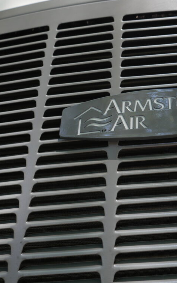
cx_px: 170
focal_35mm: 49
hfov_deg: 25.3
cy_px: 142
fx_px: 378
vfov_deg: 41.1
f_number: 4
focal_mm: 17
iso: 200
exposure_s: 1/60
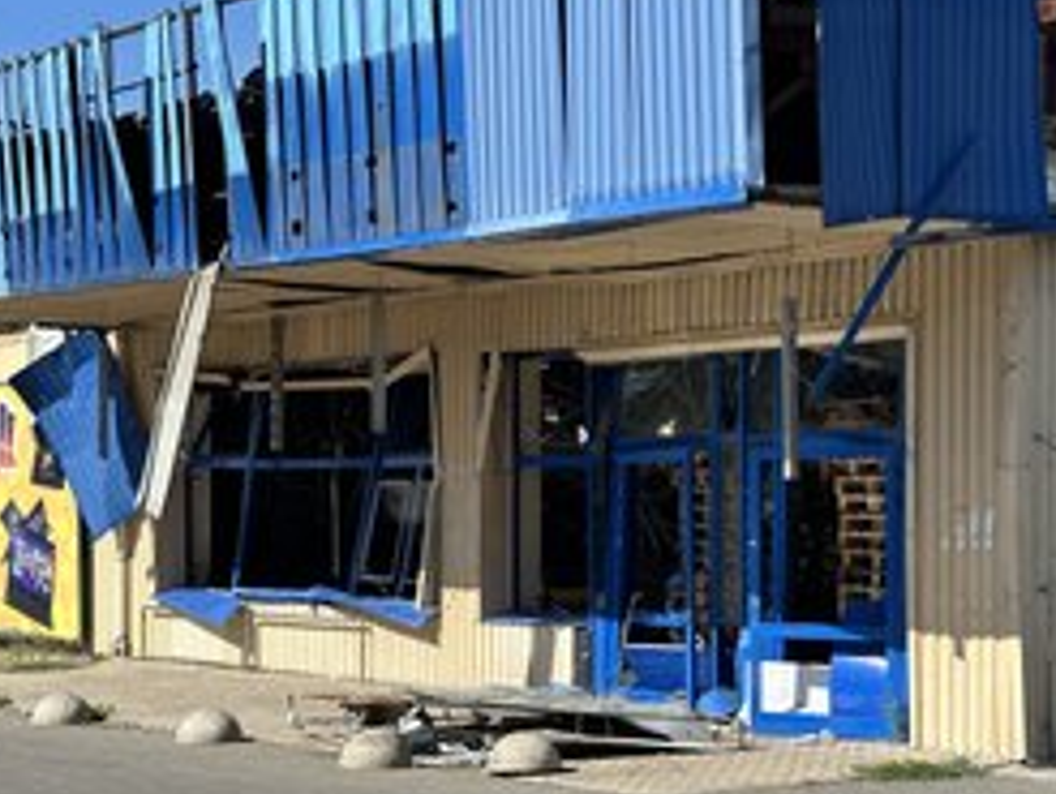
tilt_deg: -0.3
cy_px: 515
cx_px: 584
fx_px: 2382
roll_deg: +0.5
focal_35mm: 78
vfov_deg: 18.9
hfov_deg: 25.0
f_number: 1.78
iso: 64
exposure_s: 1/3472
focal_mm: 6.86
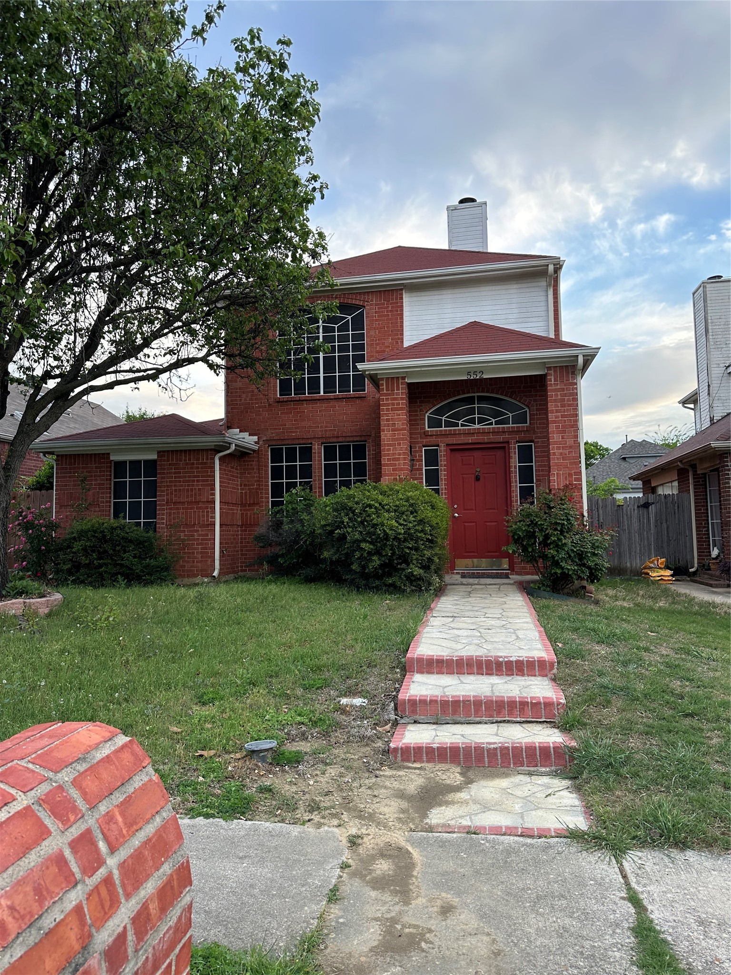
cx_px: 366
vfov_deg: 71.6
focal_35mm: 24
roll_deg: +2.7
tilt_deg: +5.5
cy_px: 488
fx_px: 676
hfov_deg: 56.8
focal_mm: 6.86
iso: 80
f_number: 1.78
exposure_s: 1/163
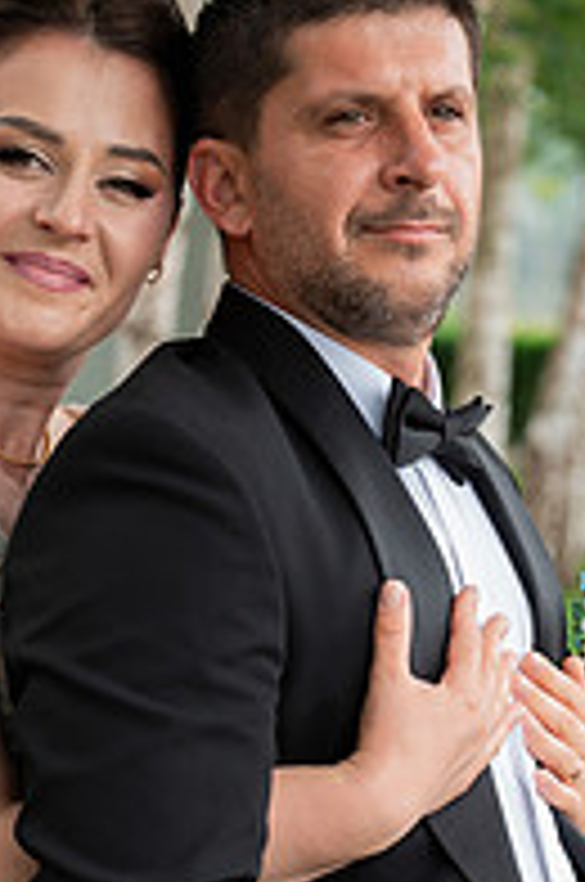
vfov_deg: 11.9
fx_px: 4207
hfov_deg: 8.0
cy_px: 648
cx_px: 245
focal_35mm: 172
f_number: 4
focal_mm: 75
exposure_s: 1/250
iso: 200
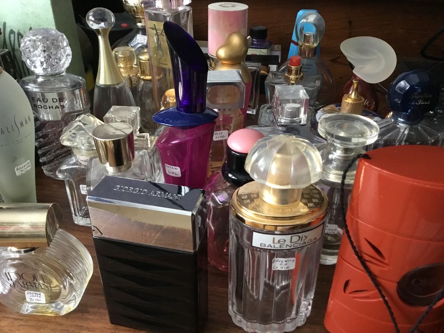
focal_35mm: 31
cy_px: 166
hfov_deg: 58.4
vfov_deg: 45.4
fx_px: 398
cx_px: 222
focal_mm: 3.3
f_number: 2.4
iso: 200
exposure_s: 1/25
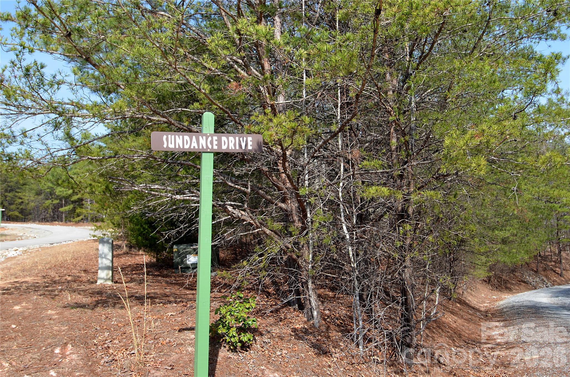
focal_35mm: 33
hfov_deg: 57.3
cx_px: 285
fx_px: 521
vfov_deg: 39.8
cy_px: 188
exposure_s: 1/250
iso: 160
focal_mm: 22
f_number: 8
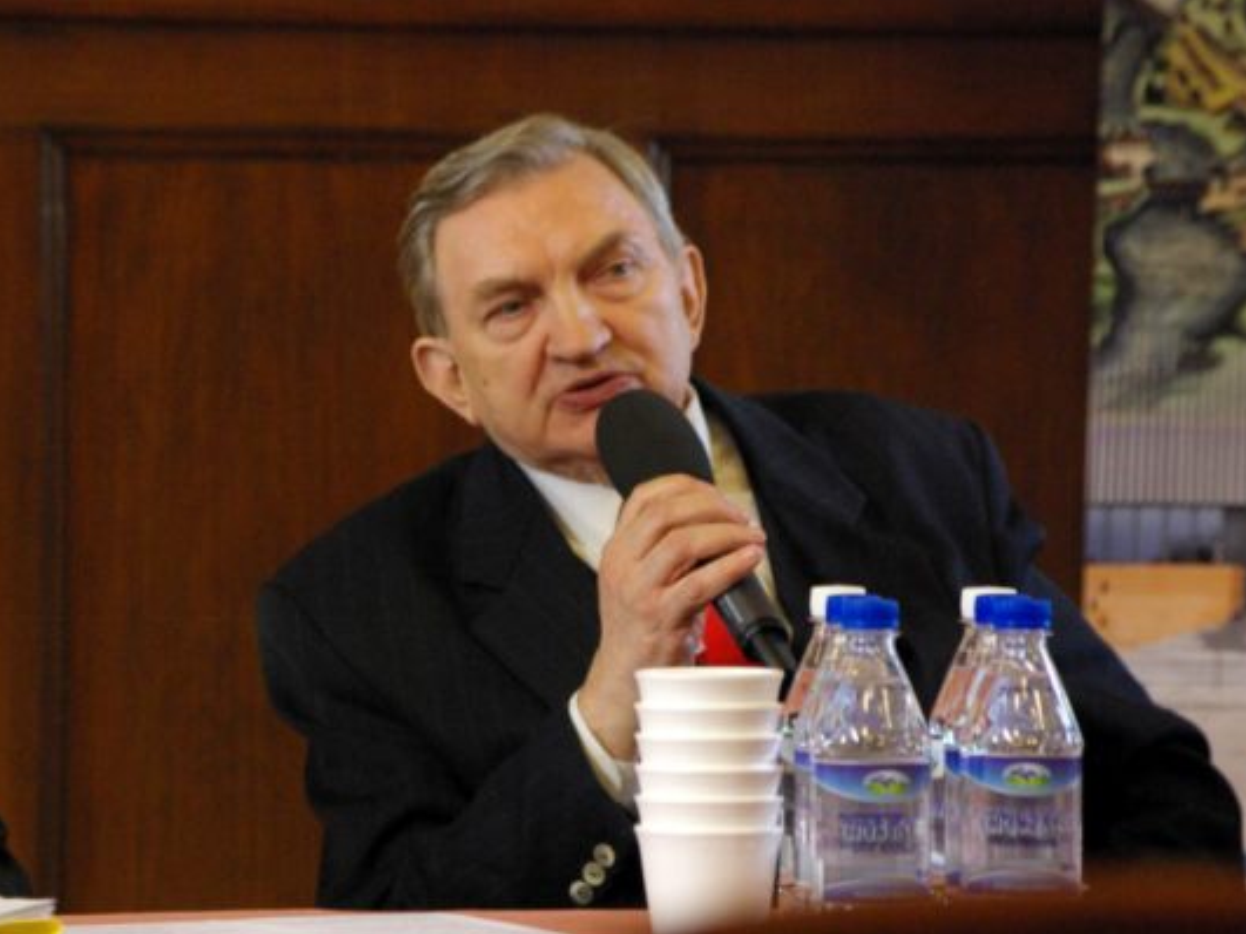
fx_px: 8097
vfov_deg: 6.6
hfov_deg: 8.8
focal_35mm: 225
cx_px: 605
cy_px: 466
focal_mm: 138
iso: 1600
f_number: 8
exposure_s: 1/30
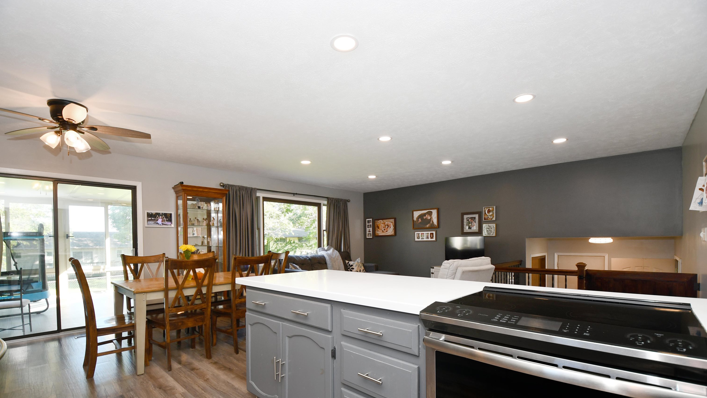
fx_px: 300
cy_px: 235
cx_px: 352
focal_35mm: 16
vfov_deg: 66.5
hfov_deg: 99.4
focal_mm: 10
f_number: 5
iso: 200
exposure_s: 1/60
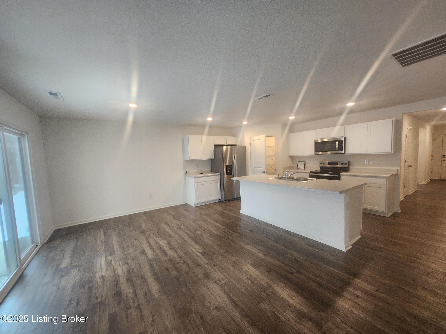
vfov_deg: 89.9
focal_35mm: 13
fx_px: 167
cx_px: 223
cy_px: 167
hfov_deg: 106.2
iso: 200
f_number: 2.2
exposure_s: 1/60
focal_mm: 1.74
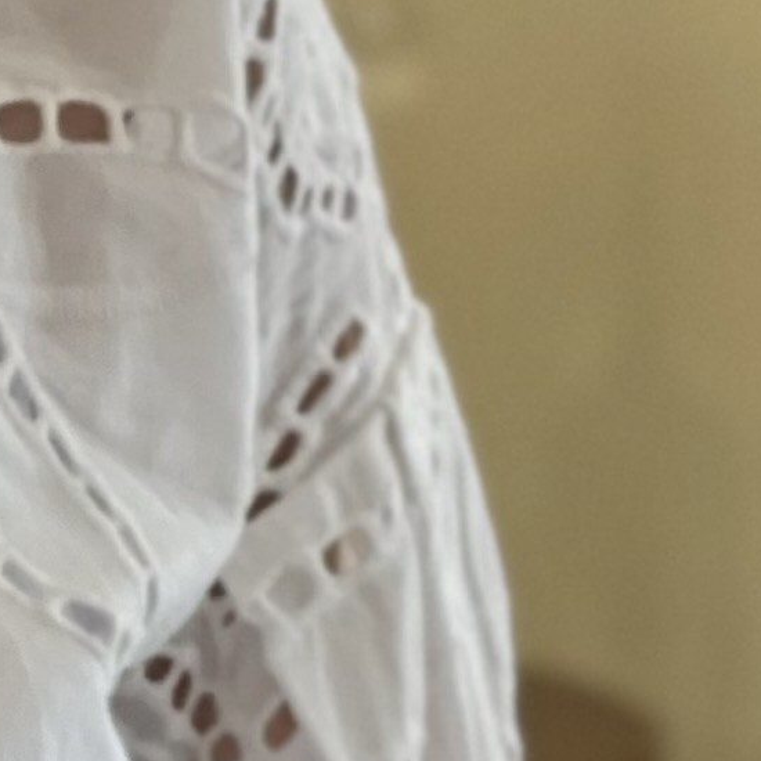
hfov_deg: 4.2
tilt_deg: -5.5
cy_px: 109
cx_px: -982
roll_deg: +0.3
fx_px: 10322
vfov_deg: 4.2
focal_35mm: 415
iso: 200
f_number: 2.2
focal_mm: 7.5
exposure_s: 1/33
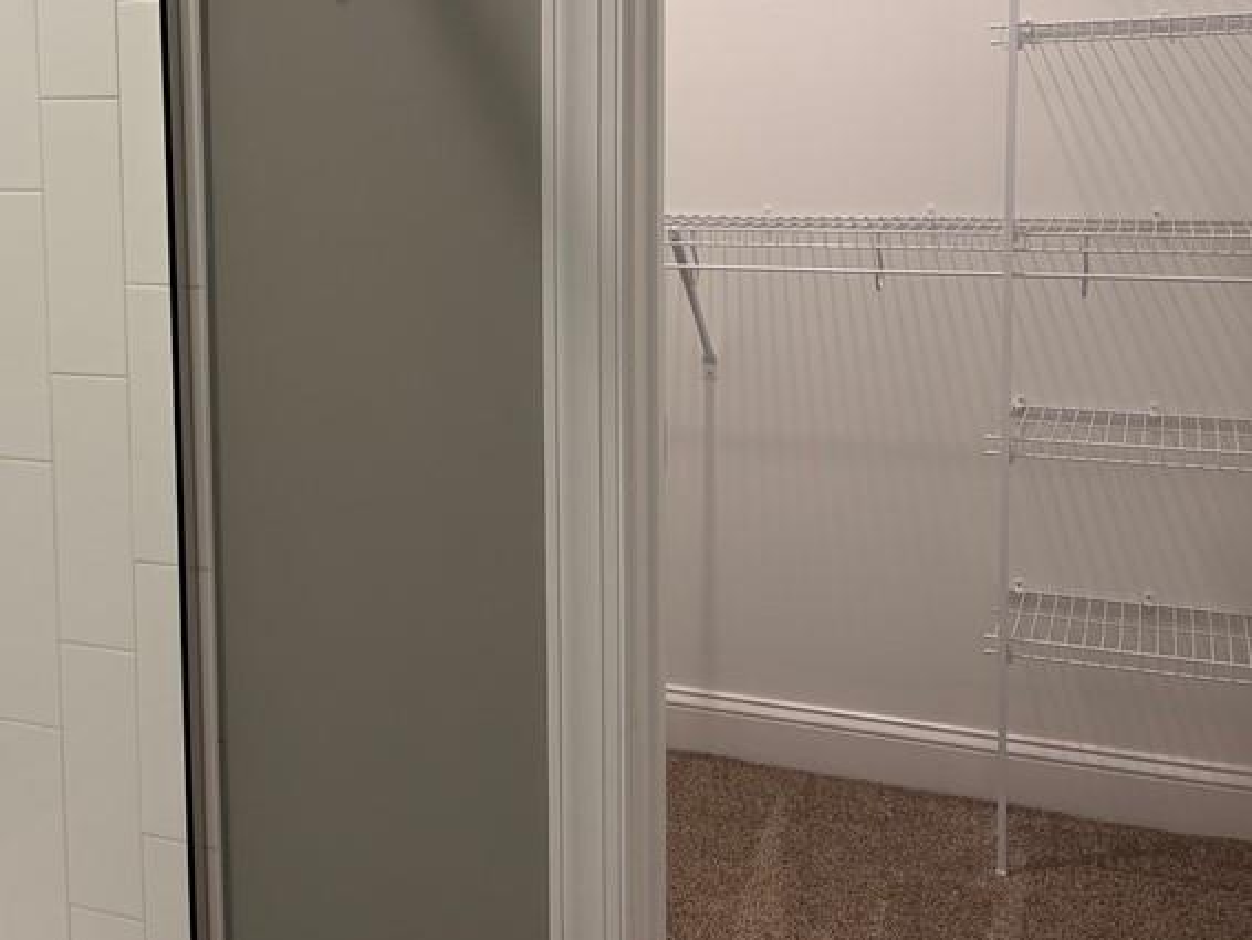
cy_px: 230
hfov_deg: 38.7
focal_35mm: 47
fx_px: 1701
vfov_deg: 30.4
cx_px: 230
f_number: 1.6
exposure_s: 1/60
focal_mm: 5.96
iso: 80
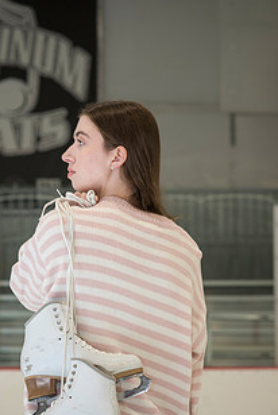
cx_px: 93
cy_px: 245
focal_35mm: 124
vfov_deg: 16.5
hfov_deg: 11.1
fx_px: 1433
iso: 1000
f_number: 5
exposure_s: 1/250
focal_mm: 85
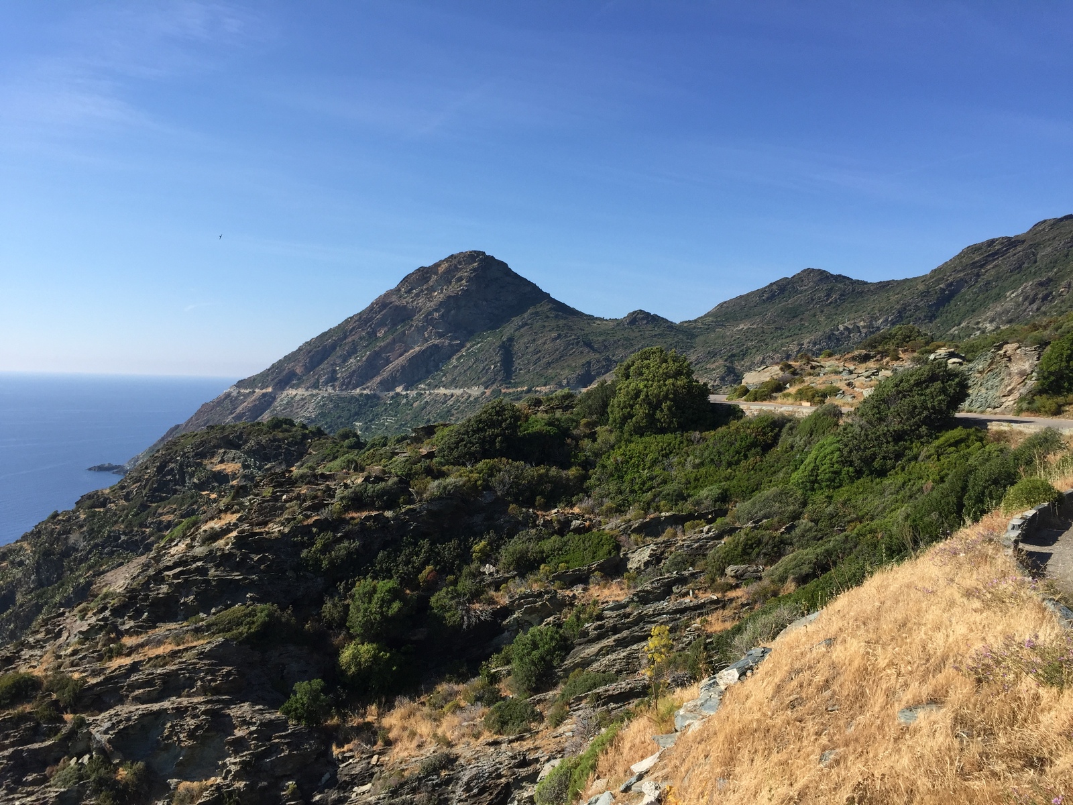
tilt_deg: -2.0
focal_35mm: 29
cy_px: 402
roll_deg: -2.6
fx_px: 899
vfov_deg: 48.2
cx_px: 536
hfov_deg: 61.7
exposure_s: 1/1721
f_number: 2.2
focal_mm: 4.15
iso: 32
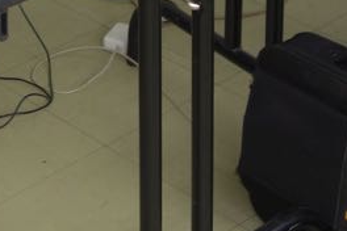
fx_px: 1532
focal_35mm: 159
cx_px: -41
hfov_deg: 12.7
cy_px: -404
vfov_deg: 7.7
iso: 125
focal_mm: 10.4
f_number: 2.2
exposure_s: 1/100
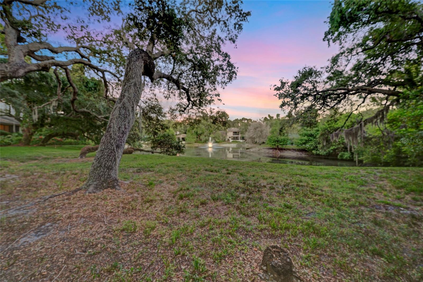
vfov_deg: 81.2
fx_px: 165
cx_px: 212
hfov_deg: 104.2
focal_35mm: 14
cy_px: 141
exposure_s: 1/3.33
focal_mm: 14
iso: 250
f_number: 7.1
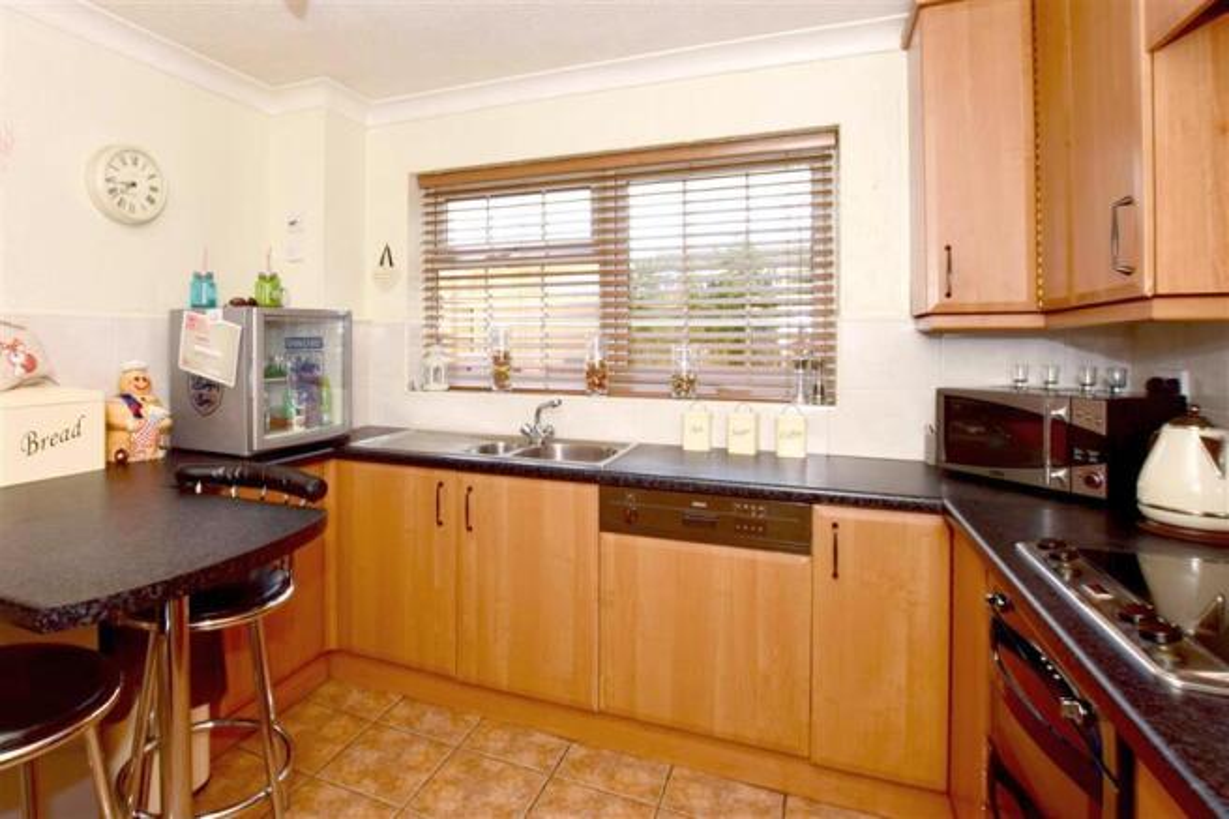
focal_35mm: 15
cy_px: 410
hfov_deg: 100.4
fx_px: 512
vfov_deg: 77.3
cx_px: 614
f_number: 11
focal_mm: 10
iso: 200
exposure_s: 1/100
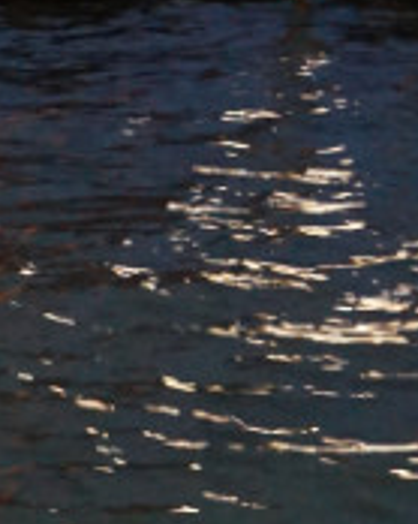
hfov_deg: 6.0
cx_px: -96
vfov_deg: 7.5
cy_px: -208
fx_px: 3953
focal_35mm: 255
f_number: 5.6
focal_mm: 35
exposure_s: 1/30
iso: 3200
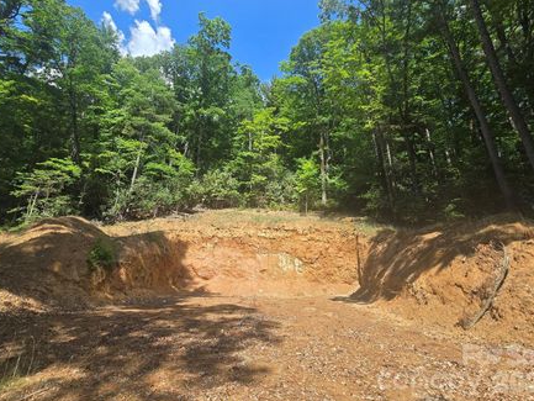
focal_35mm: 15
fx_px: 231
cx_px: 250
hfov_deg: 98.0
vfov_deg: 81.3
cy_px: 172
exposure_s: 1/843
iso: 50
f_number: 2.2
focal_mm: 2.2
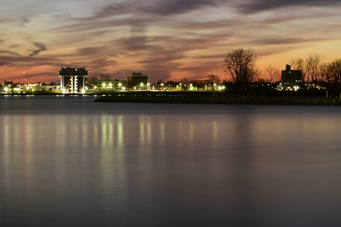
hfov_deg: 25.0
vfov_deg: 17.0
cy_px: 81
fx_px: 757
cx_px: 71
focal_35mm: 80
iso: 64
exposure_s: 30
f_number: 9
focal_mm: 29
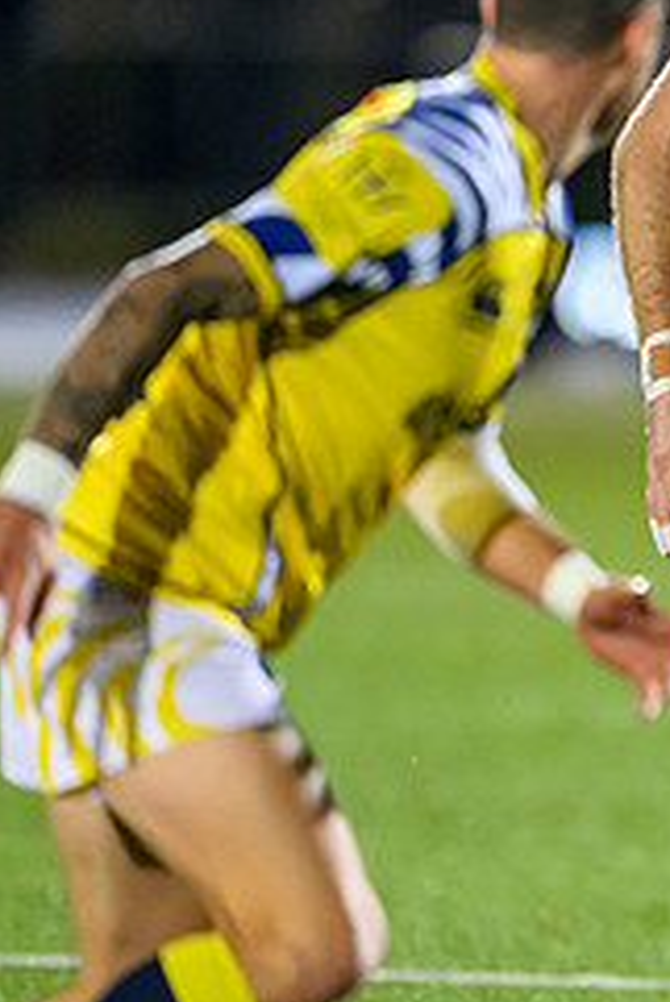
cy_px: 346
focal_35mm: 1116
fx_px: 31108
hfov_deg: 1.2
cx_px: 1052
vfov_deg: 1.8
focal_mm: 400
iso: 8000
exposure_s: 1/1250
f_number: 2.8
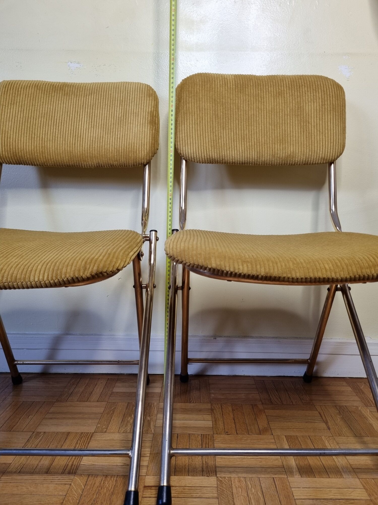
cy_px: 252
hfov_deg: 53.1
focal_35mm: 26
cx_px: 189
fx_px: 379
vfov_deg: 67.3
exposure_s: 1/100
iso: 125
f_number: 1.8
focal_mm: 5.4
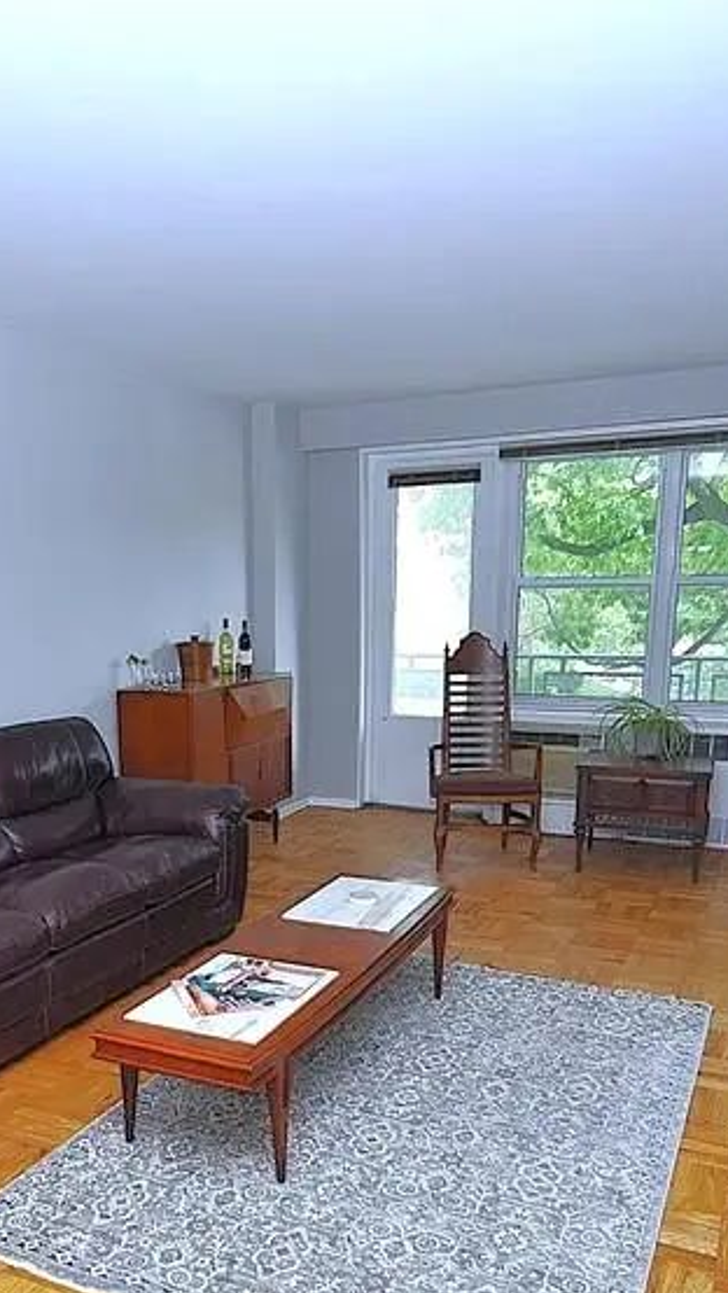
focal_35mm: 29
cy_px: 789
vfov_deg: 65.3
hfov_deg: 39.7
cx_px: 238
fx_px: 994
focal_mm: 10
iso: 200
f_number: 4
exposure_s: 1/60
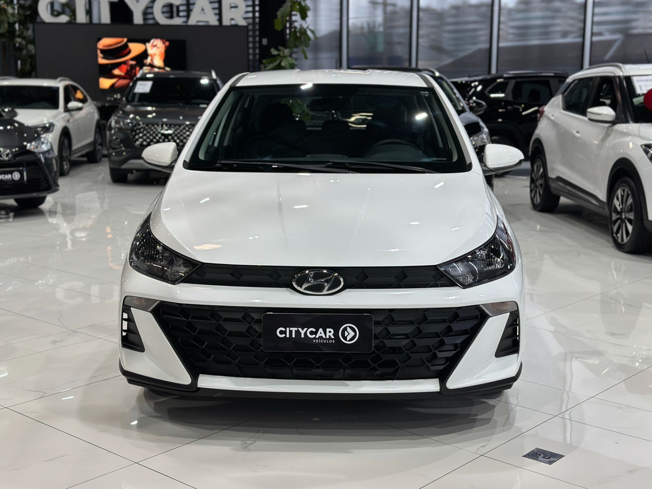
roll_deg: -0.5
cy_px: 244
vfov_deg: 30.3
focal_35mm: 48
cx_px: 326
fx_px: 904
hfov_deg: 39.7
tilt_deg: -10.2
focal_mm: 6.86
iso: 125
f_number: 1.78
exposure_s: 1/170
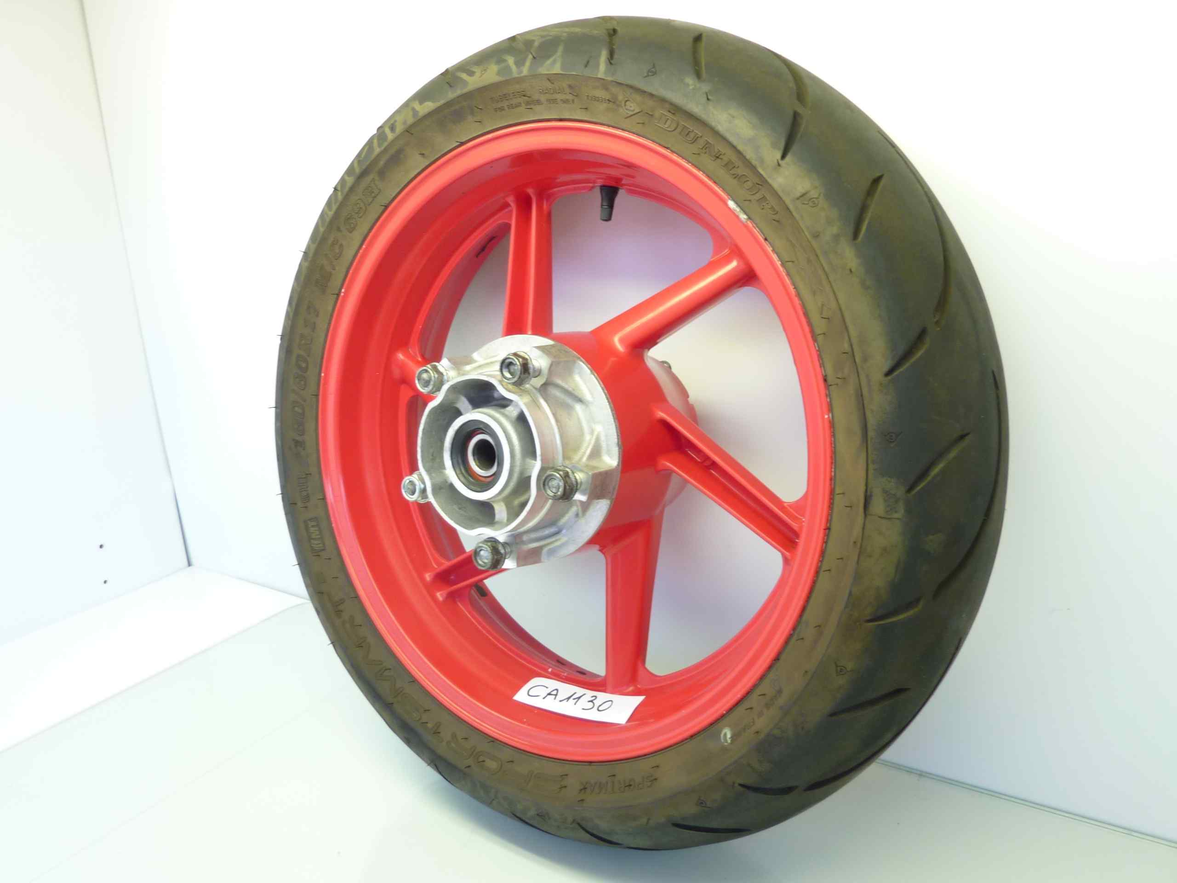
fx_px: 918
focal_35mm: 27
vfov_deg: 51.4
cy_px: 442
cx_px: 588
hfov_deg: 65.3
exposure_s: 1/15
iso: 80
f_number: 3.3
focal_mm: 4.1
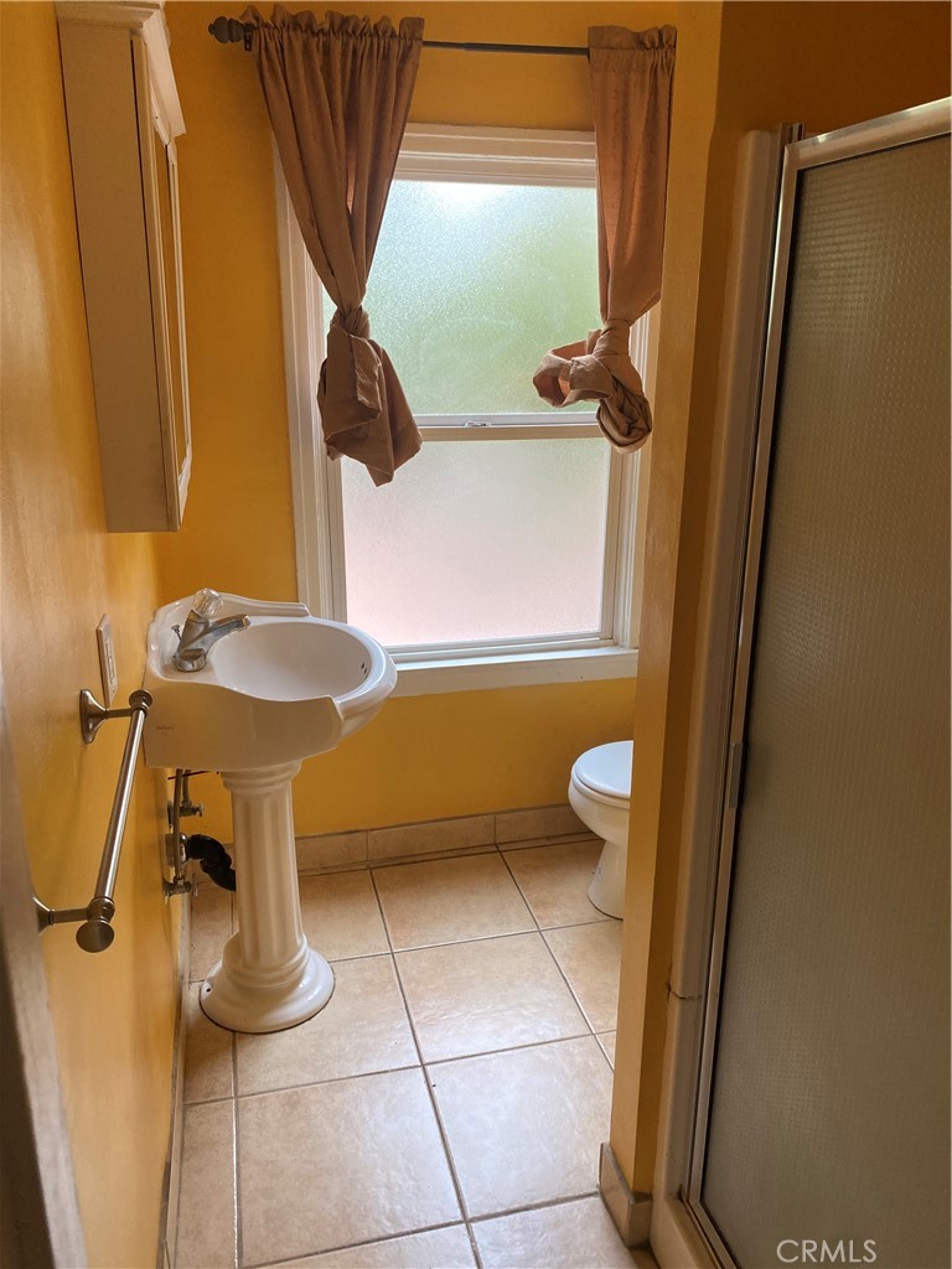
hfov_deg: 53.1
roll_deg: +0.1
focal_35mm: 26
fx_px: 953
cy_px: 634
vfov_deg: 67.3
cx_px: 476
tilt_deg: -17.1
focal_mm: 4.25
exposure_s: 1/121
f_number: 1.8
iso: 100
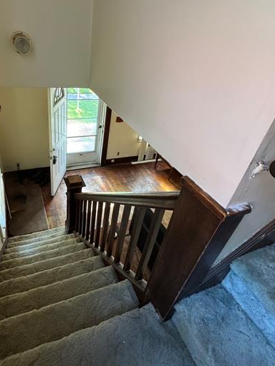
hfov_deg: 62.8
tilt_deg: -33.2
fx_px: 222
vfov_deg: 78.7
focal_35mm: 21
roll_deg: -6.6
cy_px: 161
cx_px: 109
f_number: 2.2
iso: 320
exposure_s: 1/75
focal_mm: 2.22
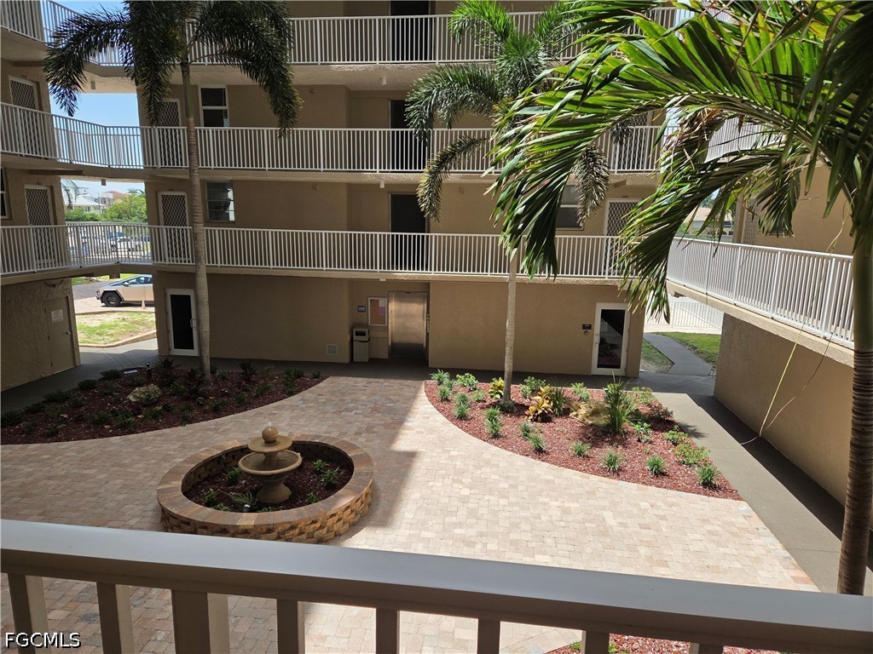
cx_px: 436
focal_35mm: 23
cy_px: 327
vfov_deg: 58.9
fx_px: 580
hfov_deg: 73.9
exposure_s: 1/3474
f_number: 1.8
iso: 80
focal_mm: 5.4
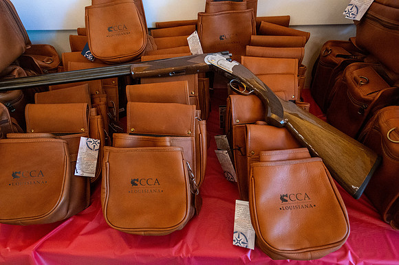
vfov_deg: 53.1
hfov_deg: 73.8
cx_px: 200
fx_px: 266
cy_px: 132
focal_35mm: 24
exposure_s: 1/125
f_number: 5.6
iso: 20000
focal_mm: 24
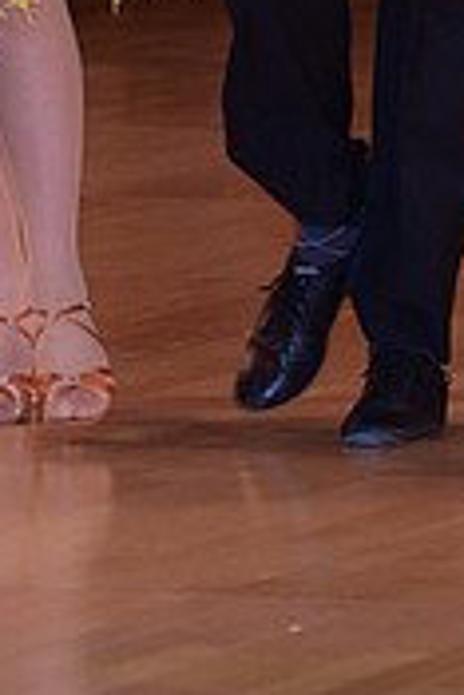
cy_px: -365
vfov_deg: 3.4
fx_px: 11808
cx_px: 276
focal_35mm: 612
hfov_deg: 2.3
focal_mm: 185
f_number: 5.6
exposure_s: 1/250
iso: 1600
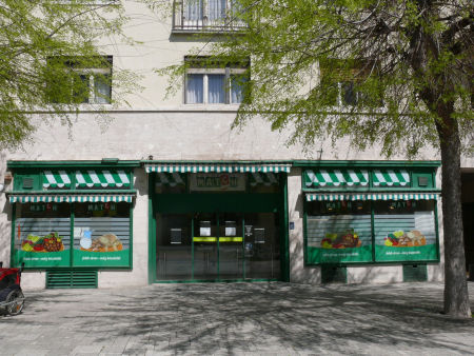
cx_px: 237
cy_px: 178
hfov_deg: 52.6
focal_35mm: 35
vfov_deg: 40.7
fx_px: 480
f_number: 7.1
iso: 100
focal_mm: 7.4
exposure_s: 1/500
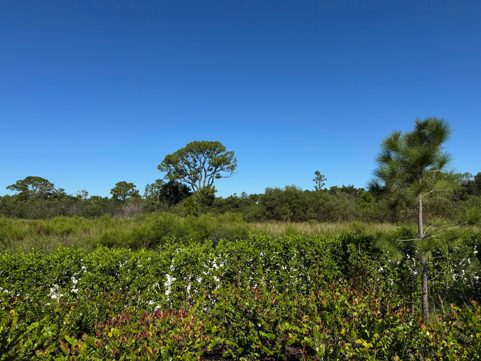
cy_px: 180
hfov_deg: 71.6
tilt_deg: +3.6
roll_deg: +0.0
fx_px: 333
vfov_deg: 56.8
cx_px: 240
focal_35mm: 24
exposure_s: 1/5814
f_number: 1.78
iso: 80
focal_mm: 6.76
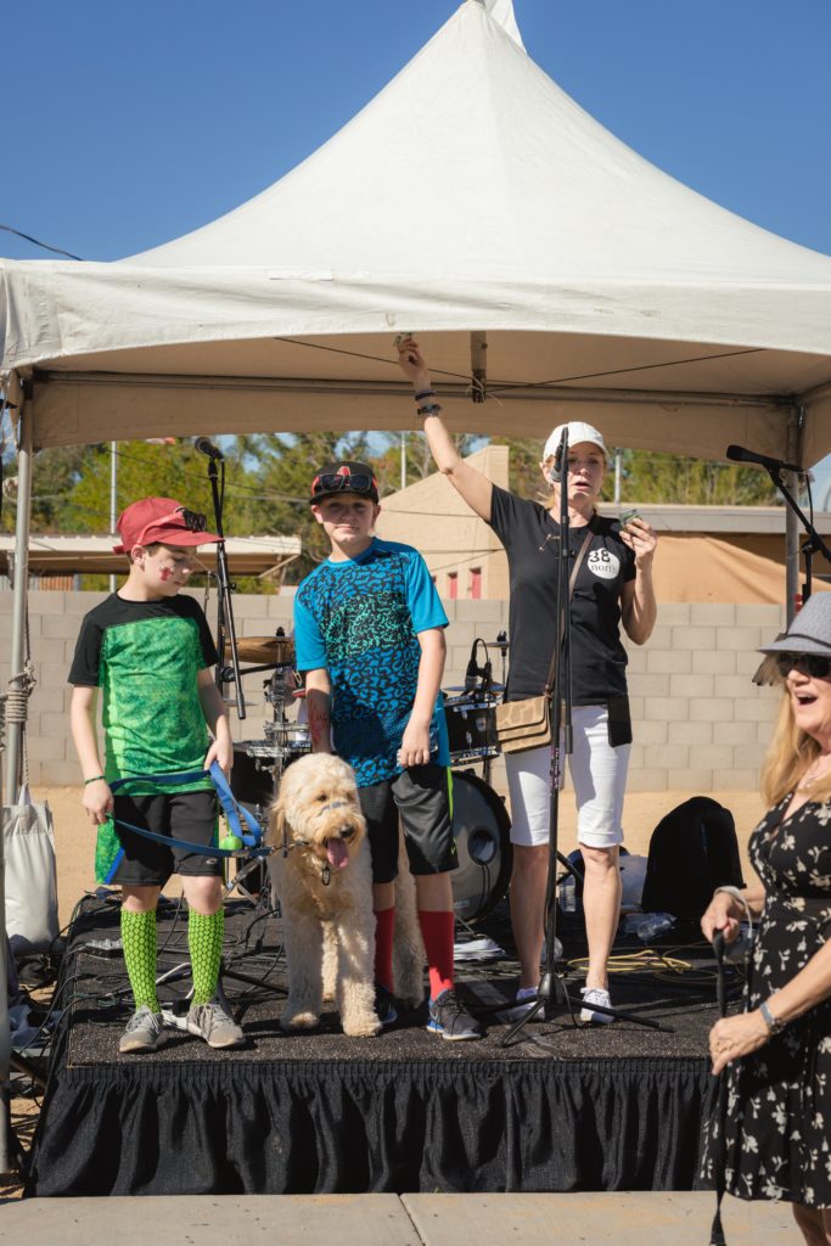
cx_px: 416
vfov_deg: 28.8
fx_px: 2423
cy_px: 623
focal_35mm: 70
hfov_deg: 19.5
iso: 110
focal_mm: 70
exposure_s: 1/1250
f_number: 6.3
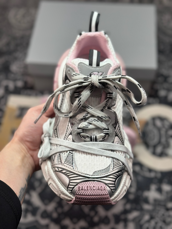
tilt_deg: -56.9
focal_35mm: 48
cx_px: 86
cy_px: 114
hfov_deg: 30.3
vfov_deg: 39.7
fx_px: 318
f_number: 1.78
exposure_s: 1/962
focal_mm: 6.86
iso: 80
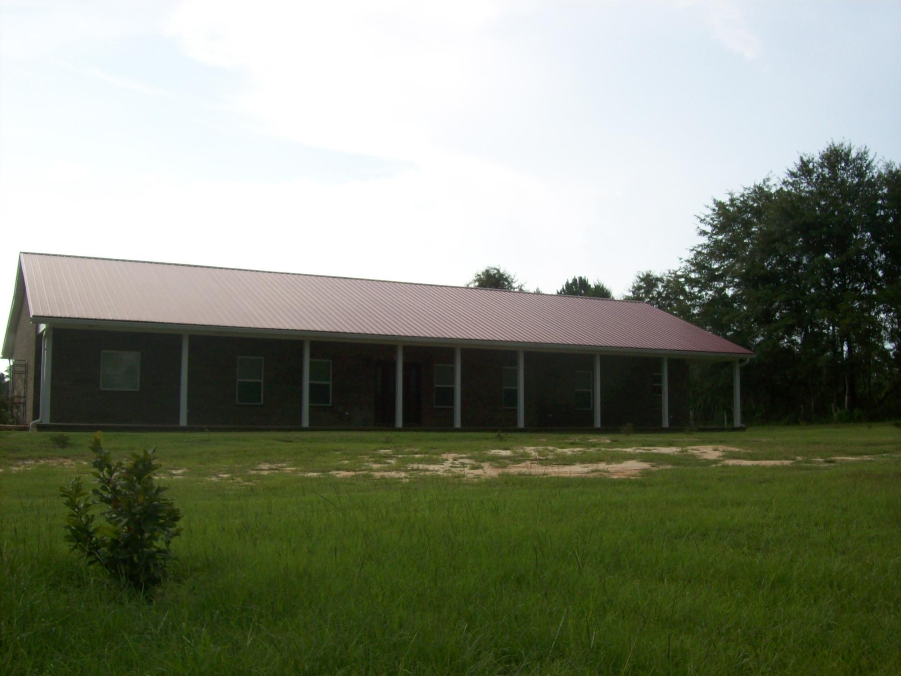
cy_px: 338
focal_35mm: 36
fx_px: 937
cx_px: 450
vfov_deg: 39.7
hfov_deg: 51.4
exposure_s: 1/383
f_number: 4.8
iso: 80
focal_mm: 6
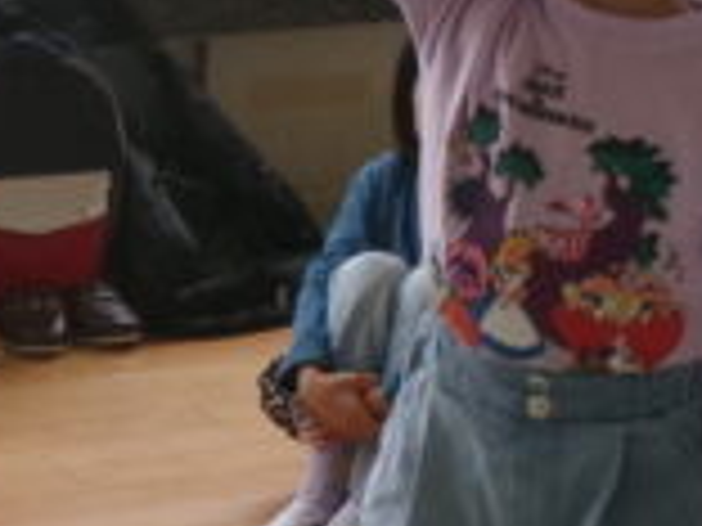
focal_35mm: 221
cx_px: -140
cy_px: 544
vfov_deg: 6.7
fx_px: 4482
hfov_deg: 8.9
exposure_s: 1/80
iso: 100
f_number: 4.7
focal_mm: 7.8
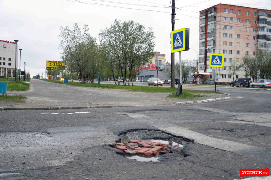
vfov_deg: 35.4
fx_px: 282
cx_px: 136
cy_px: 90
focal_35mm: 38
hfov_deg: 51.3
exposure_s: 1/15
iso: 400
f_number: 4
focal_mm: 25
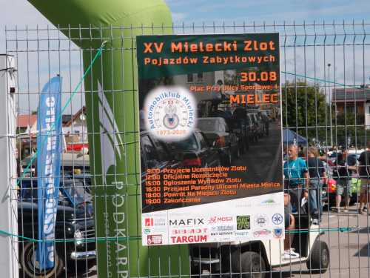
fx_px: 2031
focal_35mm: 190
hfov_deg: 10.4
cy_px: 139
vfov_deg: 7.8
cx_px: 185
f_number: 5
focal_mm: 40.8
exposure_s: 1/800
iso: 100
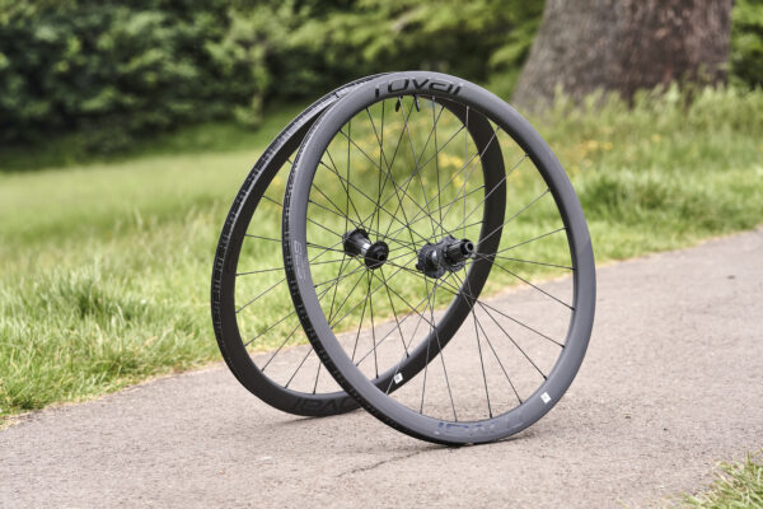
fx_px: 2564
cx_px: 382
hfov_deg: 16.9
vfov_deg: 11.3
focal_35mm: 121
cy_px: 254
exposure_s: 1/160
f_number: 6.3
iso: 250
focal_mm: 121
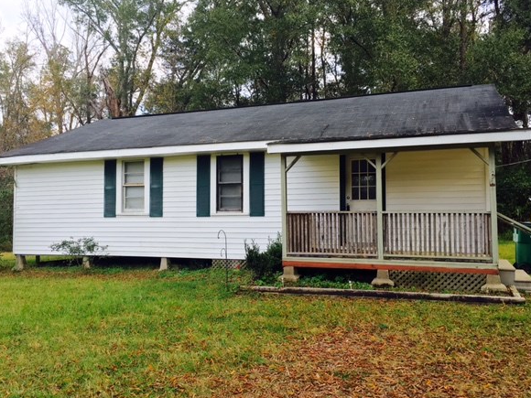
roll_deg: +0.3
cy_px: 201
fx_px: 491
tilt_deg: +0.9
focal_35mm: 32
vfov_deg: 44.2
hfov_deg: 56.8
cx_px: 255
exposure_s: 1/434
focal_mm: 4.15
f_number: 2.2
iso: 25
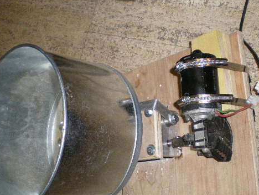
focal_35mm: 52
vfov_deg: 28.0
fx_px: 389
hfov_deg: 36.8
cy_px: 119
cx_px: 143
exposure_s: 1/50
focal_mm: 6.3
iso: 400
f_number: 3.1
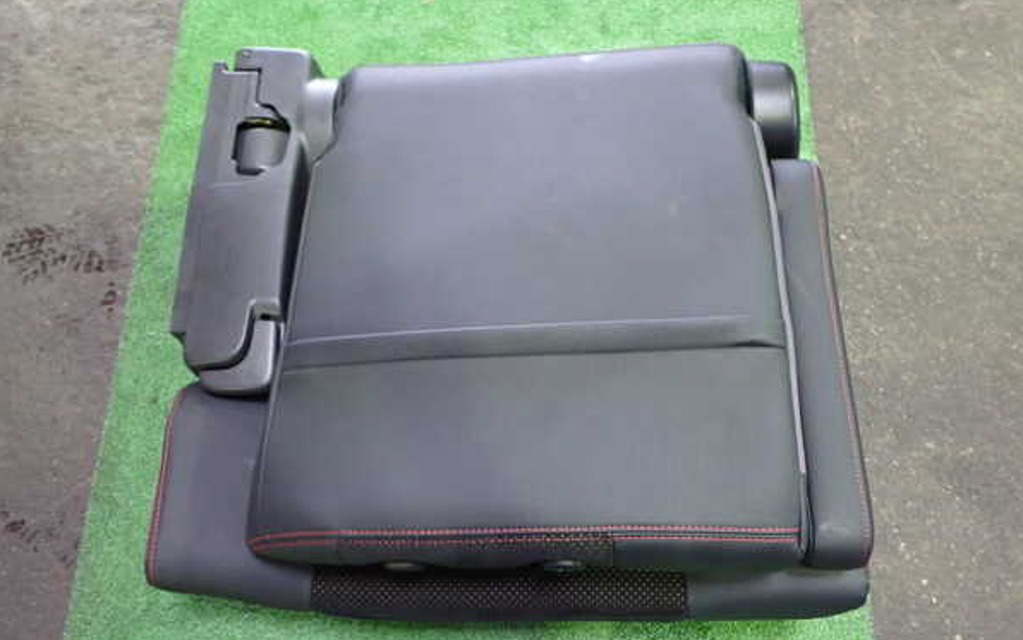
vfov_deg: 39.5
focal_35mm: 32
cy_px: 321
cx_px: 510
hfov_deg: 59.6
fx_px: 892
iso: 640
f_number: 2.3
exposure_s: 1/30
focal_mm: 5.4
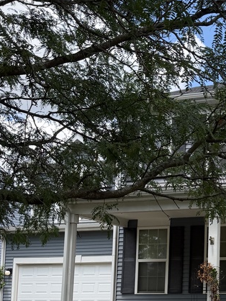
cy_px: 246
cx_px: 271
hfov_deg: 21.9
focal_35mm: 62
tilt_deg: +5.3
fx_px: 539
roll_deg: -1.0
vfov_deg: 30.3
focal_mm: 6.76
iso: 100
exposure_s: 1/3145
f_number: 1.78
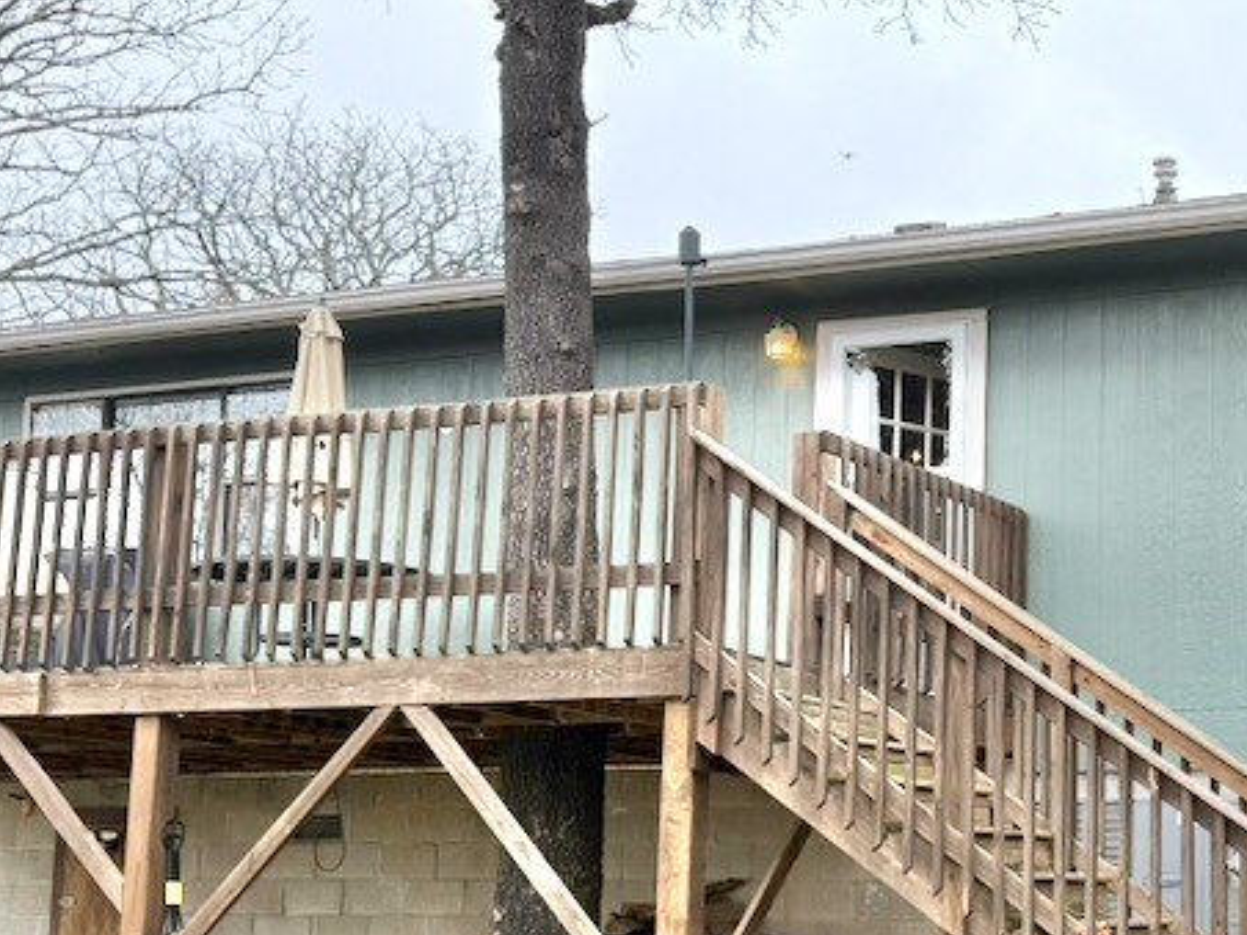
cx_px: 1073
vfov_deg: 21.5
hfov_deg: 27.7
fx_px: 2450
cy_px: 659
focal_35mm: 68
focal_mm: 6.76
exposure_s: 1/333
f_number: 1.78
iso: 100
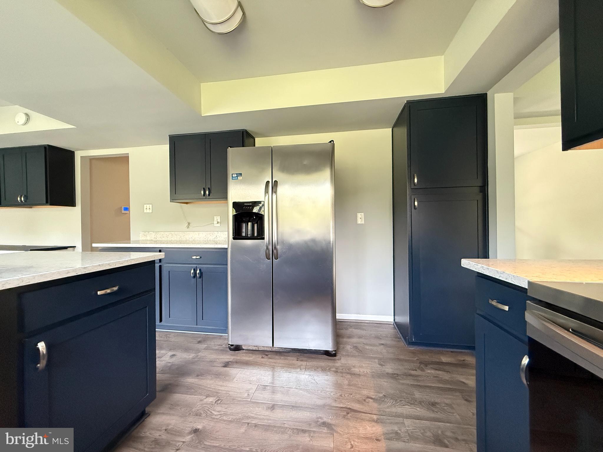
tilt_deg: -0.1
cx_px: 302
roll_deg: +0.4
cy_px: 226
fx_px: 244
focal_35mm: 14
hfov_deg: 102.1
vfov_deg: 85.7
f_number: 2.2
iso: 800
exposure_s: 1/60
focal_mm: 2.22
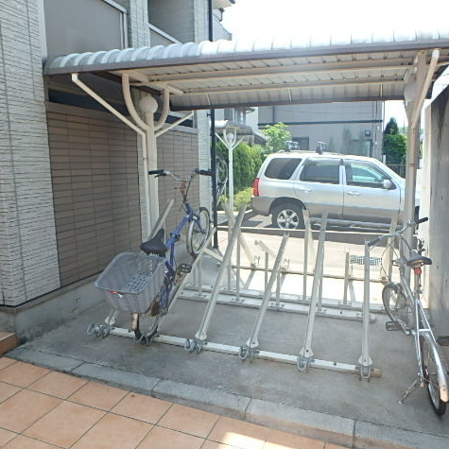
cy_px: 224
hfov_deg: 62.4
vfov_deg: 62.9
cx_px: 269
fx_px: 367
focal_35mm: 25
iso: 125
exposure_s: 1/400
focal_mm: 3.7
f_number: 3.5
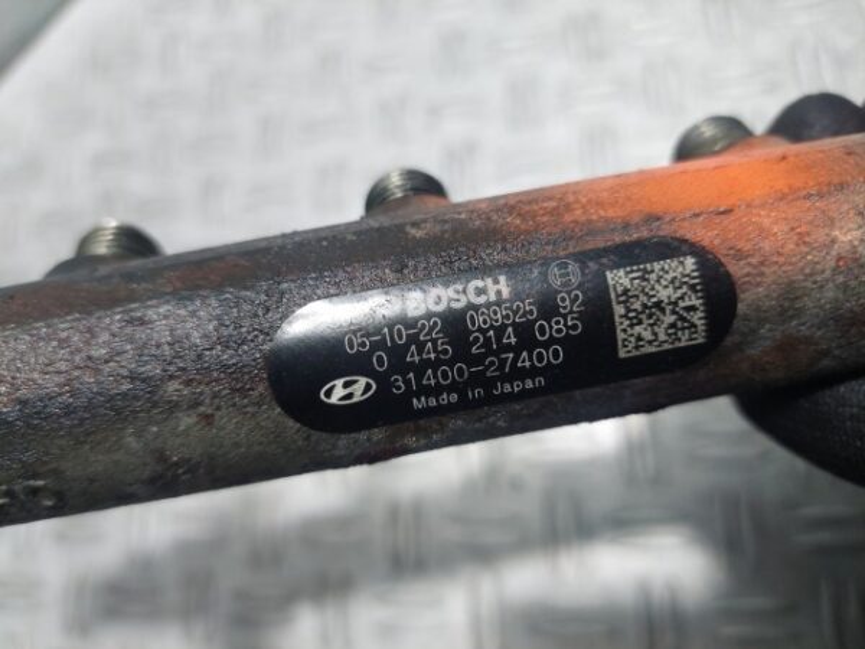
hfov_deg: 69.4
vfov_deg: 54.9
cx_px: 432
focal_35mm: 25
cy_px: 324
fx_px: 625
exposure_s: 1/100
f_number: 1.8
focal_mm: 5.23
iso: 160
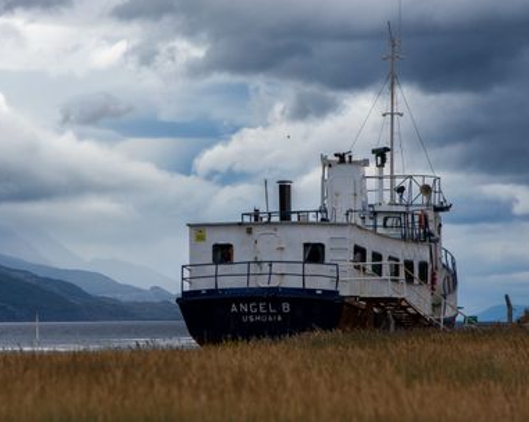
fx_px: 4442
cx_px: 201
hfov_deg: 6.8
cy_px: 187
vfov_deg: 5.4
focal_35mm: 284
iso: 100
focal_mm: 150
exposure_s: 1/250
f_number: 8
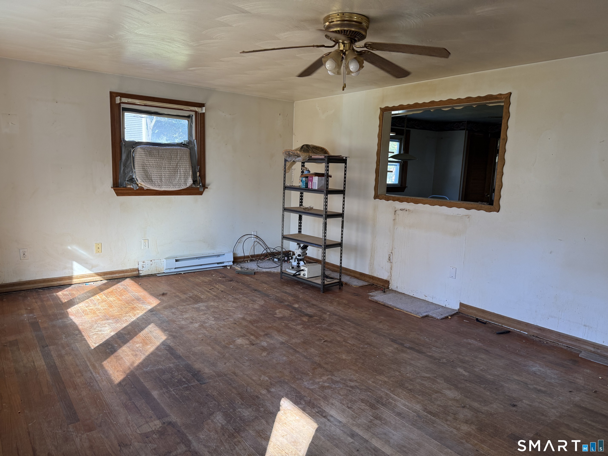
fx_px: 422
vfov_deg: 56.8
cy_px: 228
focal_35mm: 24
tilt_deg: -8.6
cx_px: 304
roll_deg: -1.8
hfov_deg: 71.6
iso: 125
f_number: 1.78
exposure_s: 1/148
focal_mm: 6.76
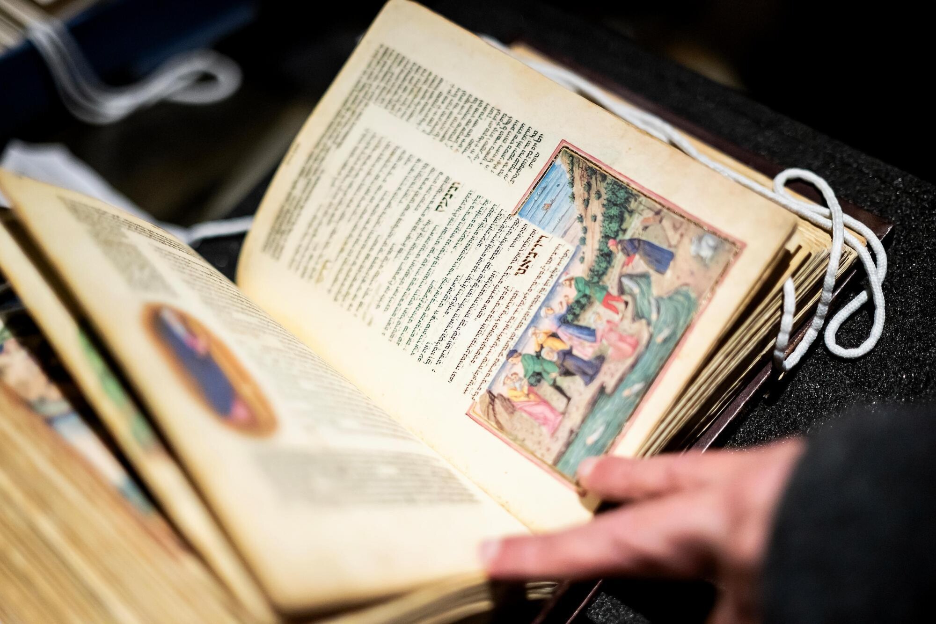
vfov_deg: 27.0
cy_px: 312
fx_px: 1300
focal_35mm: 50
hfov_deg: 39.6
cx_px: 468
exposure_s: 1/6400
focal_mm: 50
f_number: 1.4
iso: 3200
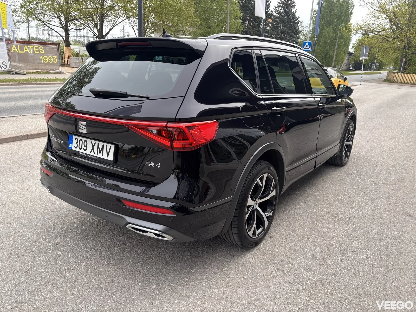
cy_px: 156
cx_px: 208
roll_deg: -3.0
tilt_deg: -18.2
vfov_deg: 53.1
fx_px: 312
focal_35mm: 26
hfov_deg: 67.3
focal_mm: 5.96
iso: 50
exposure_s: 1/684
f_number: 1.6
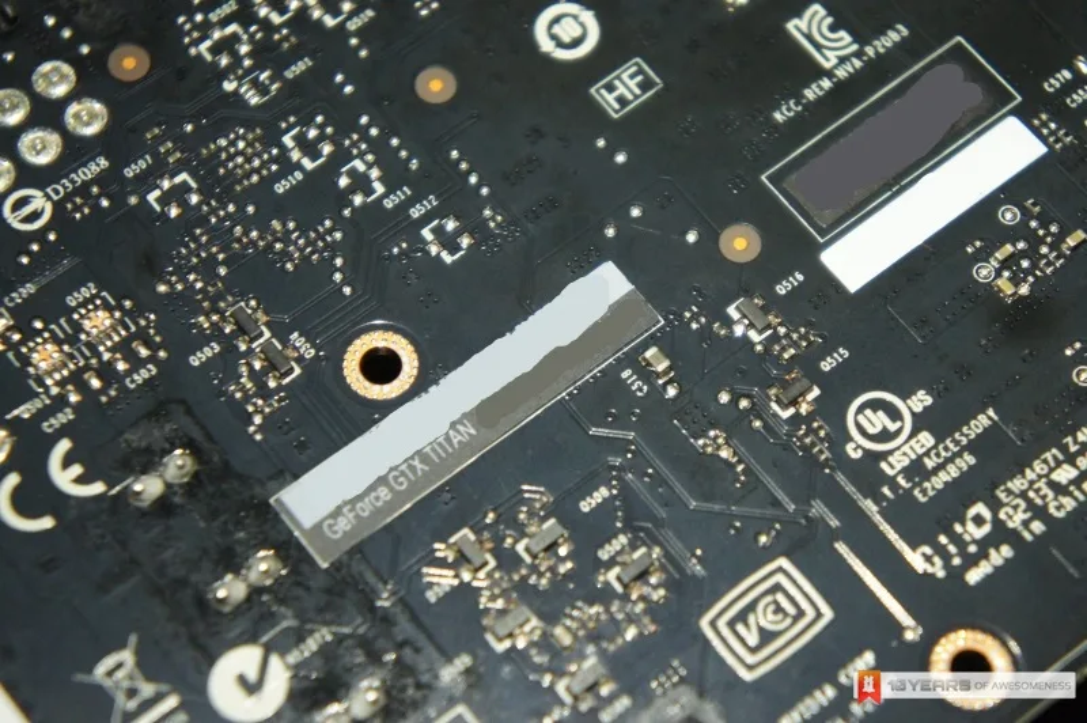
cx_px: 544
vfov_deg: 17.5
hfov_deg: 26.0
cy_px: 362
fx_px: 2353
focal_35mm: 78
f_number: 5.6
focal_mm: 52
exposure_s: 1/50
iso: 1600
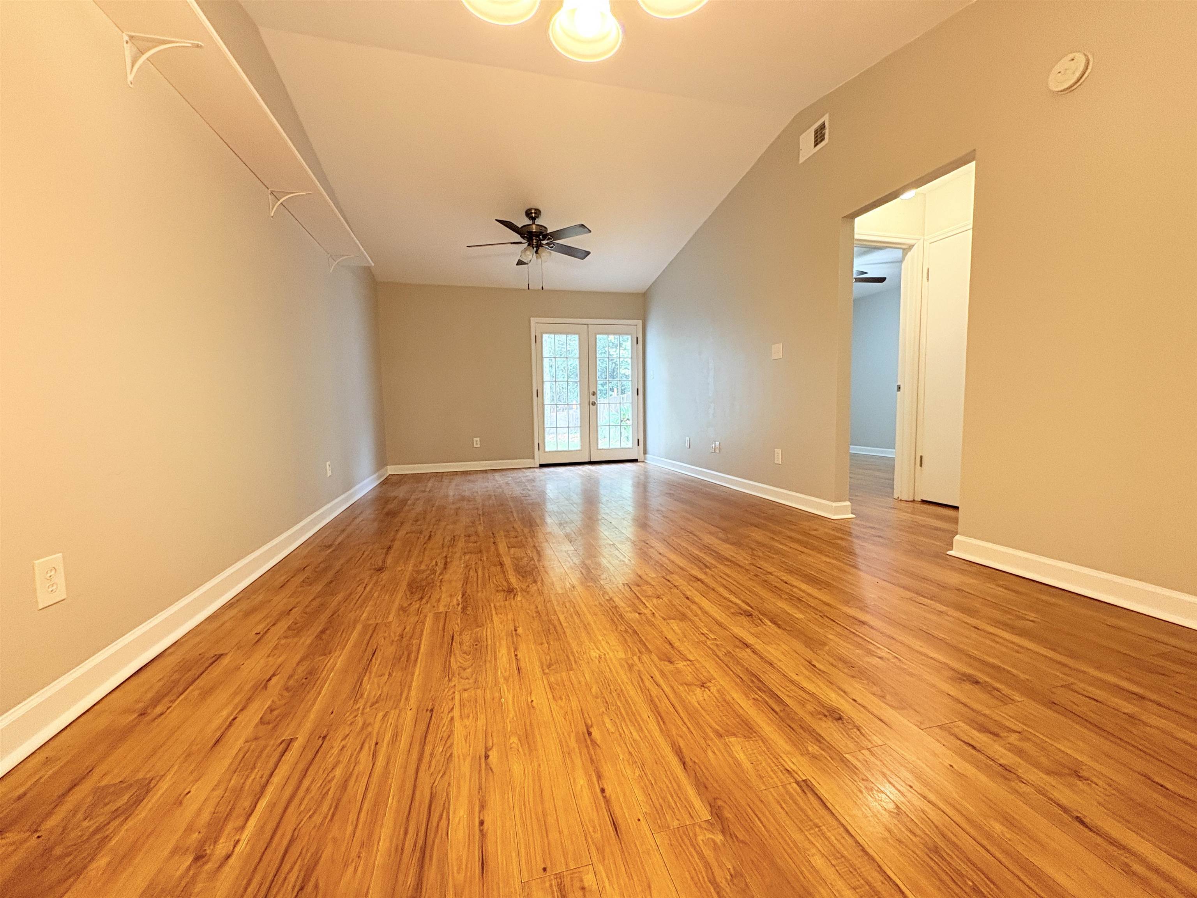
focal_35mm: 14
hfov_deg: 102.1
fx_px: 484
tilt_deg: -4.7
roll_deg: +1.0
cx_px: 598
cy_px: 449
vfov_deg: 85.7
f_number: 2.2
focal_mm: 2.22
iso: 250
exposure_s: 1/60
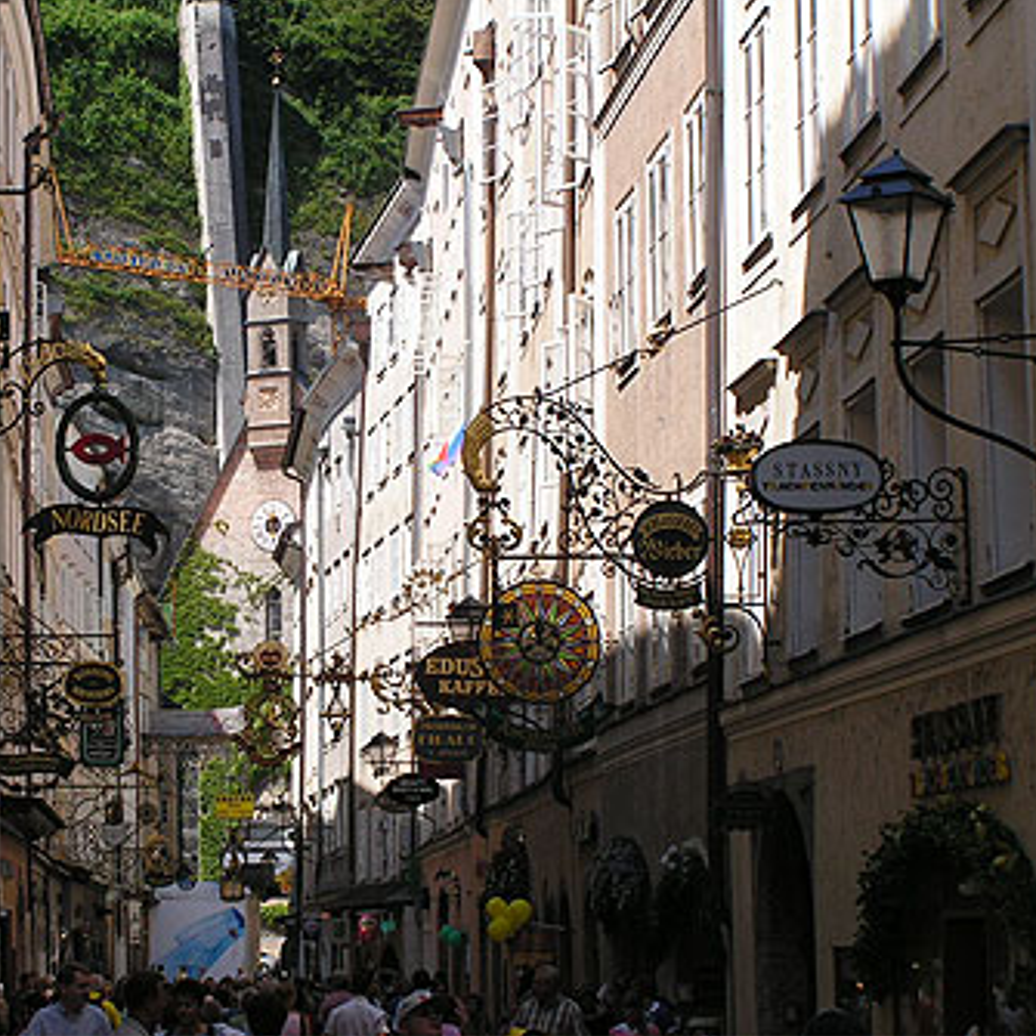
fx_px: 3420
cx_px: 390
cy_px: 516
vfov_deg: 17.2
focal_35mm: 101
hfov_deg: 17.2
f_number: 5.6
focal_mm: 14.1
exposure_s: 1/320
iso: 50
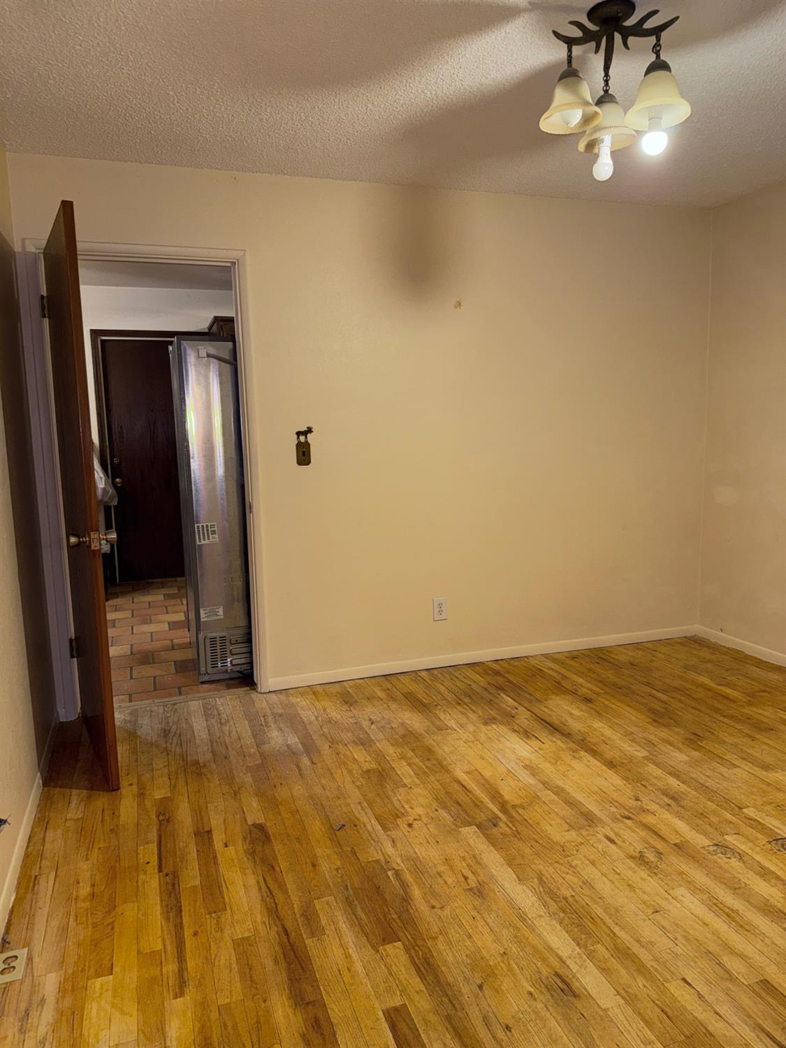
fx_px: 727
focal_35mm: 24
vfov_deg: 71.6
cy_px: 524
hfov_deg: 56.8
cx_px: 393
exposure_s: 1/30
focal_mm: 6.76
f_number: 1.78
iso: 64
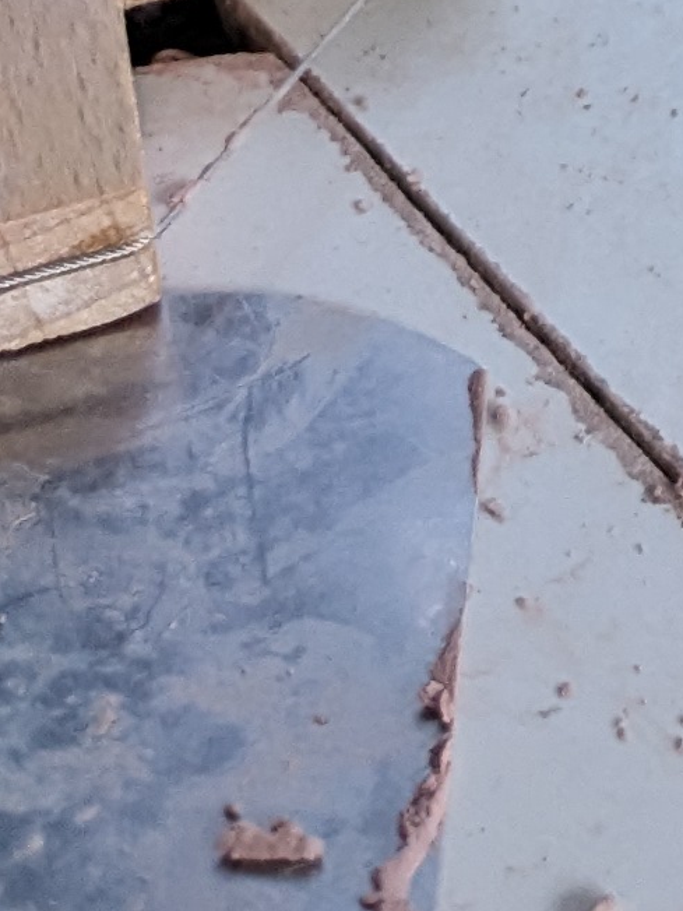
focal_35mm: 167
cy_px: -1503
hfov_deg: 7.8
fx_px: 4393
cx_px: 1976
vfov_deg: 9.9
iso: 110
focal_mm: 4.38
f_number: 1.73
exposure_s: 1/60
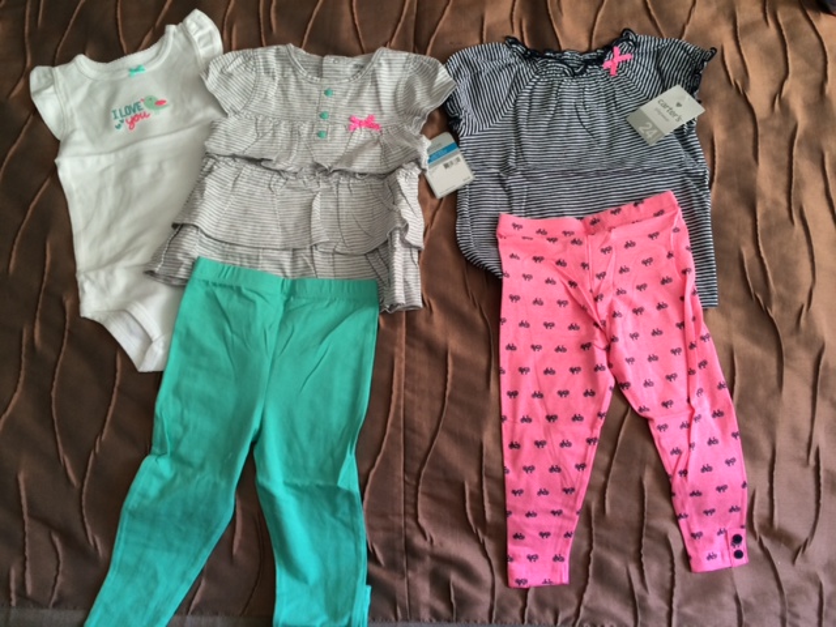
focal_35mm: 30
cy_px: 314
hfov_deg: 60.0
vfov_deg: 46.8
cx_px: 418
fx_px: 725
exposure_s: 1/33
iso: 125
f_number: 2.2
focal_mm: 4.12
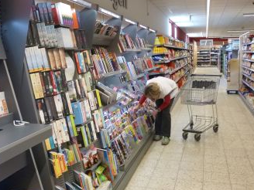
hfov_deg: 47.8
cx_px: 119
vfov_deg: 36.7
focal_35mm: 39
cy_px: 79
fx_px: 286
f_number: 2.9
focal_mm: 5.7
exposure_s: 1/60
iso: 400
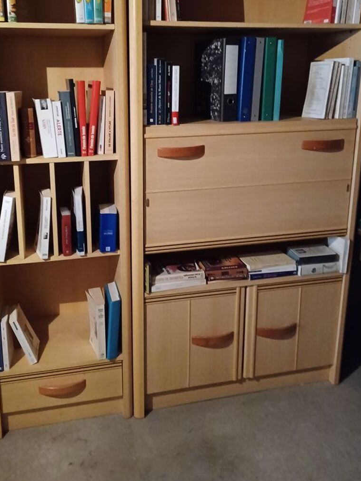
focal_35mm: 33
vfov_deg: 54.7
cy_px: 180
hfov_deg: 42.8
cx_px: 146
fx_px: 459
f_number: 1.8
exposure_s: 1/17
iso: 4000
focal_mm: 4.6
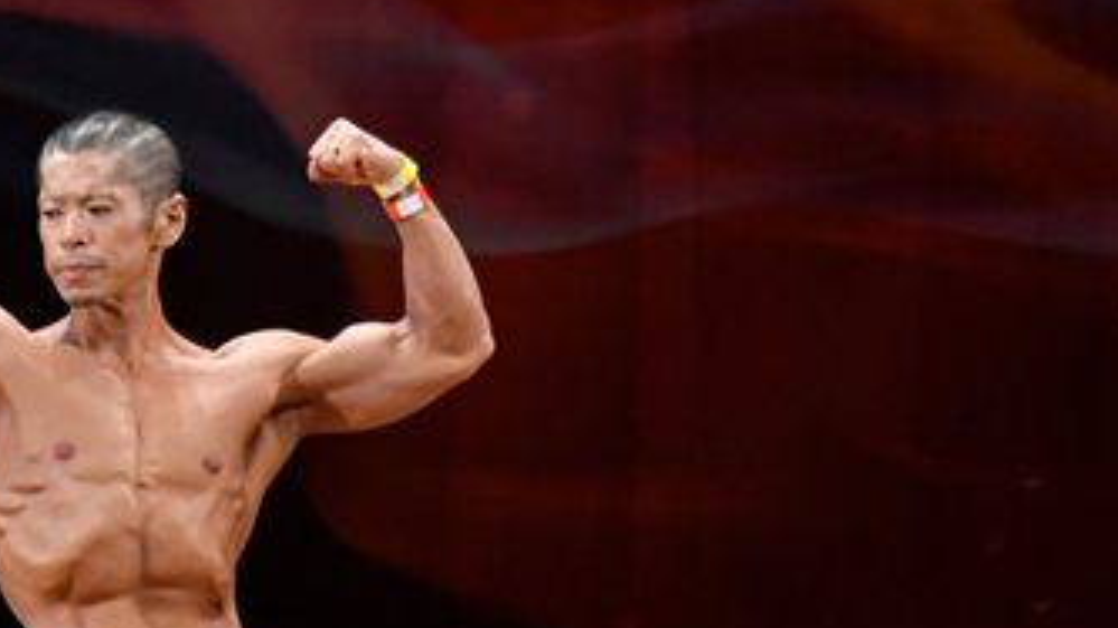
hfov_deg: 3.9
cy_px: 712
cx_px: -32
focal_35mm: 549
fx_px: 16269
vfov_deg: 2.2
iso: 3200
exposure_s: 1/400
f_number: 5.6
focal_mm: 150
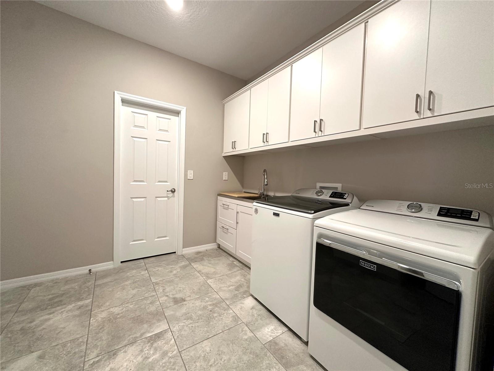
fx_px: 200
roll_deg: -2.1
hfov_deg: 102.1
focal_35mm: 14
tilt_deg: -1.9
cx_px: 247
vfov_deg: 85.7
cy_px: 186
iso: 320
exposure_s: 1/120
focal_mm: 2.22
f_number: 2.2
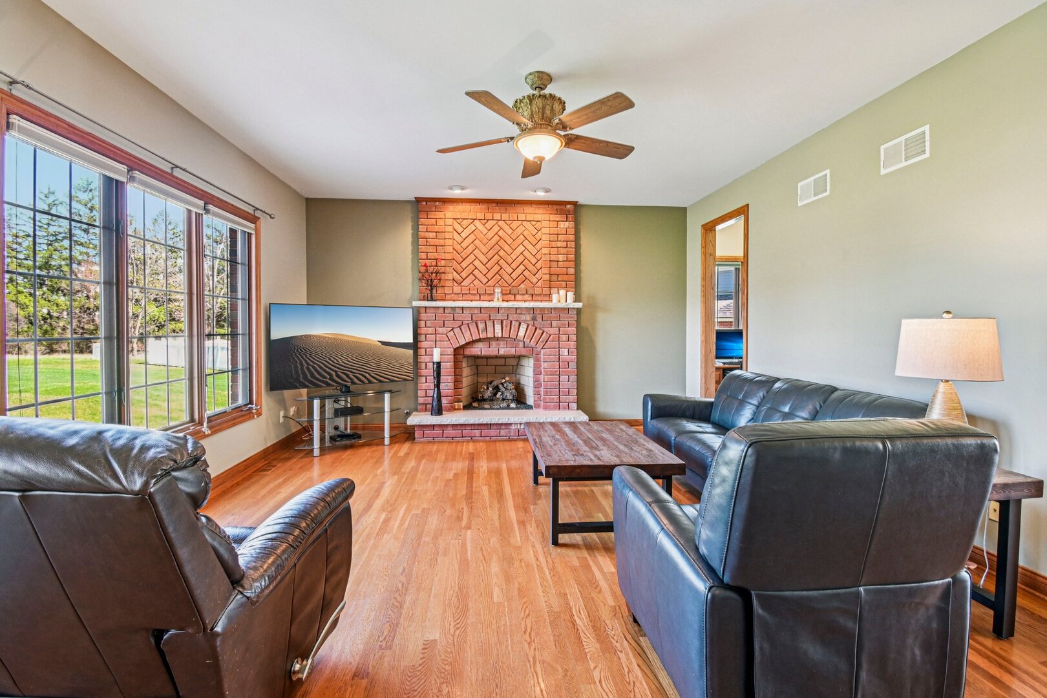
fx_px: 436
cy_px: 349
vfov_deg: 77.3
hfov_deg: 100.4
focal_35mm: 15
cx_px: 524
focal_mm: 10
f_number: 7.1
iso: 400
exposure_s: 1/5
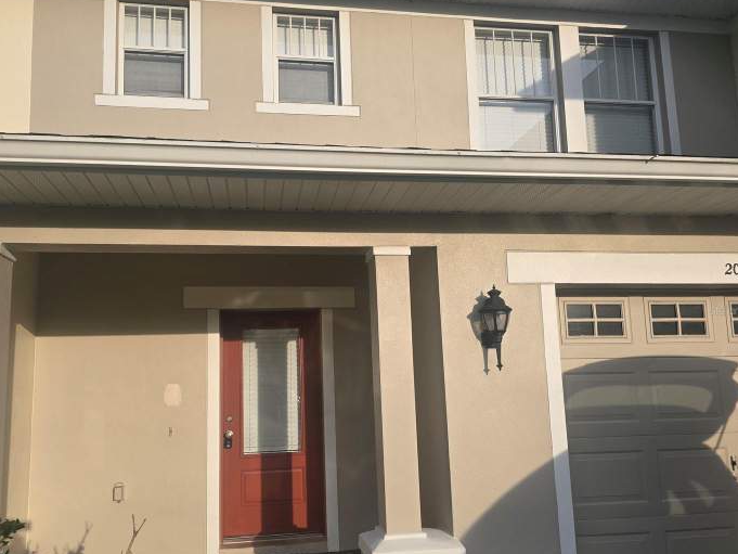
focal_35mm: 27
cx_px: 327
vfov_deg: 51.2
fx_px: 576
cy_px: 310
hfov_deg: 65.1
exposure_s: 1/775
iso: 12
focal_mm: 6.3
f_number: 1.7
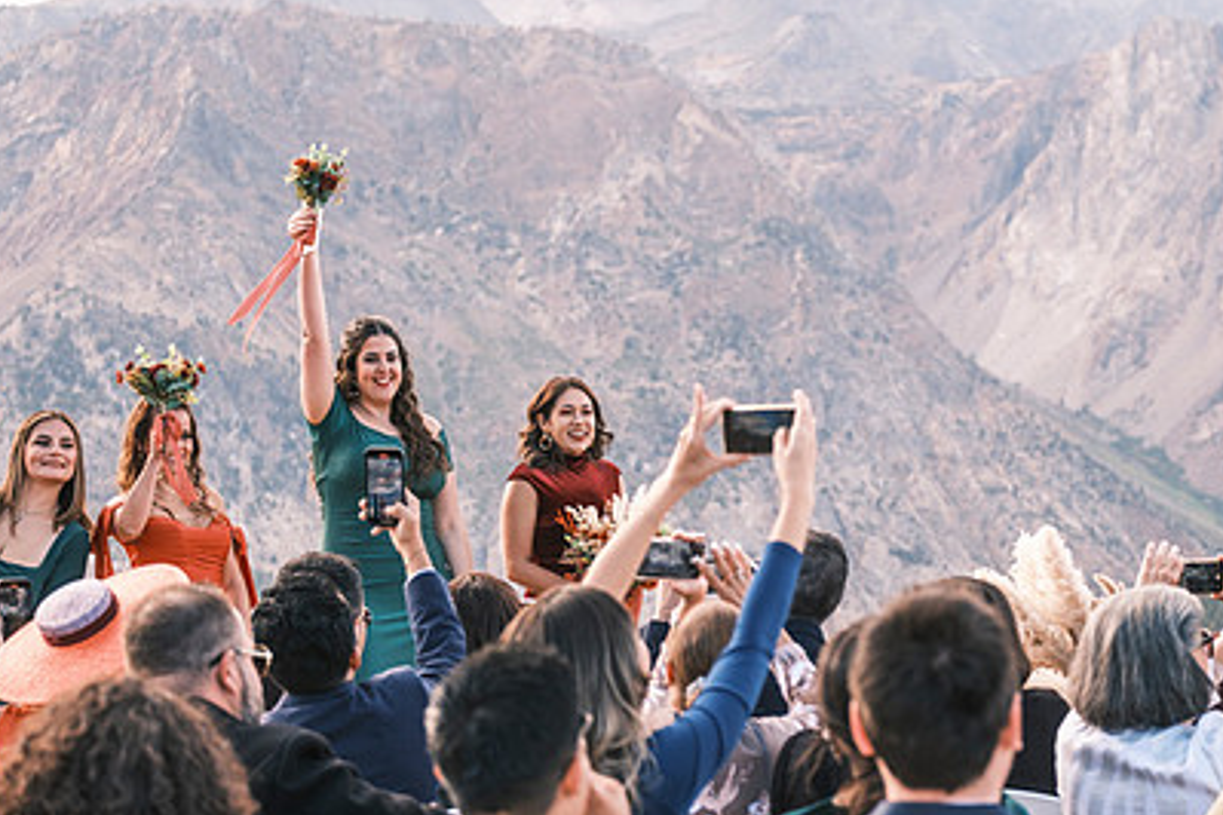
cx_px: 871
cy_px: 535
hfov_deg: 18.7
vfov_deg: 12.6
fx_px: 3703
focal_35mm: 109
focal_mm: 50
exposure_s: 1/750
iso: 400
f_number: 2.8
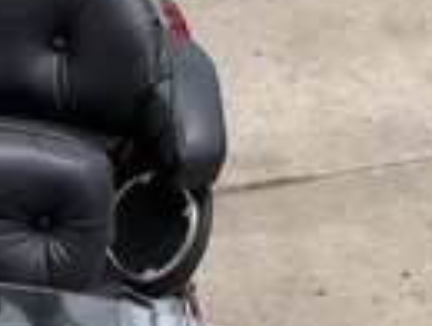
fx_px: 1113
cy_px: 396
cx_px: -80
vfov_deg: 16.0
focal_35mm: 89
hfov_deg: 20.6
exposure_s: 1/1342
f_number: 1.8
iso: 25
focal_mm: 3
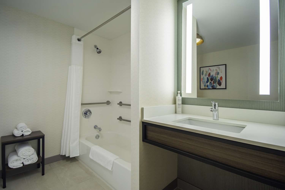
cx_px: 142
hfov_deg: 92.4
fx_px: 137
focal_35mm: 17
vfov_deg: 69.7
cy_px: 95
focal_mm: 11.5
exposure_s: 1/5
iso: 250
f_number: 7.1
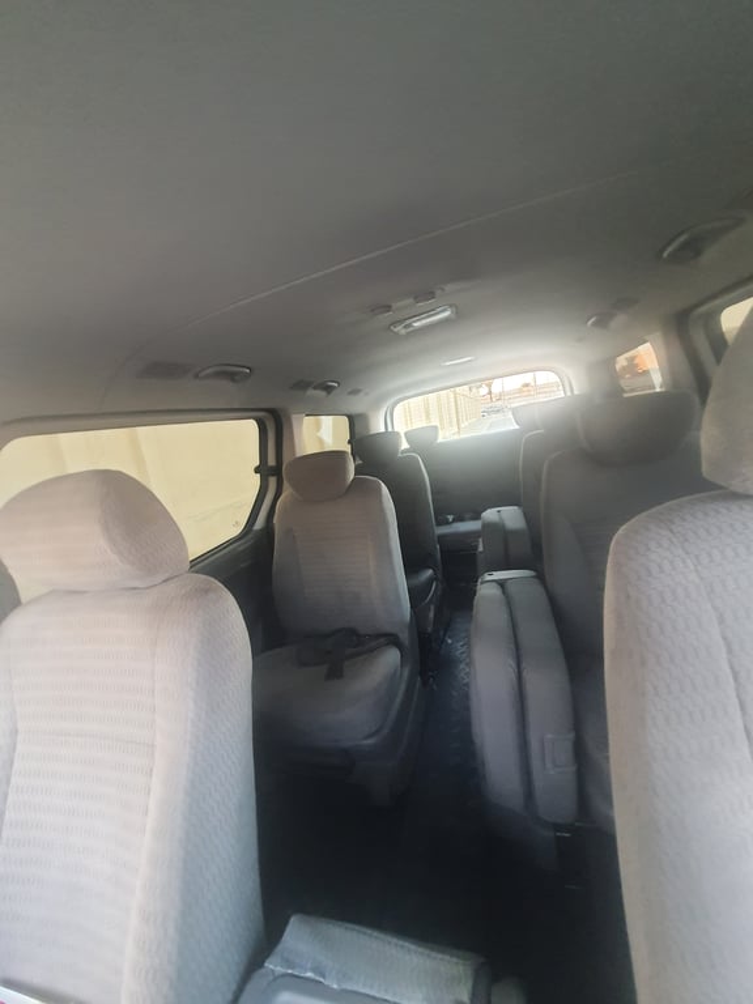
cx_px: 376
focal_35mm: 13
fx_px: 377
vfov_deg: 106.2
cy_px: 502
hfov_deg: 89.9
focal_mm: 1.74
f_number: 2.2
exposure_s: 1/33
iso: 400
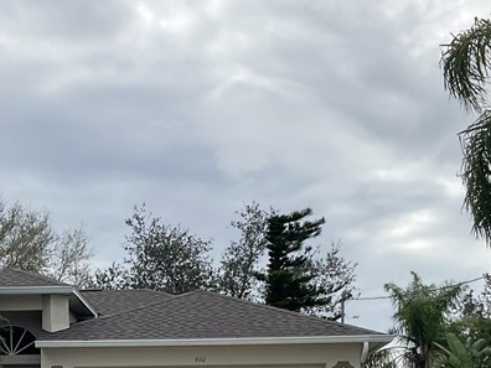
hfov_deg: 25.6
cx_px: 113
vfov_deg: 18.7
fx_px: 1064
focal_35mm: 75
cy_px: 430
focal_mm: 3
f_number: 1.8
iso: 16
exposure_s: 1/1577
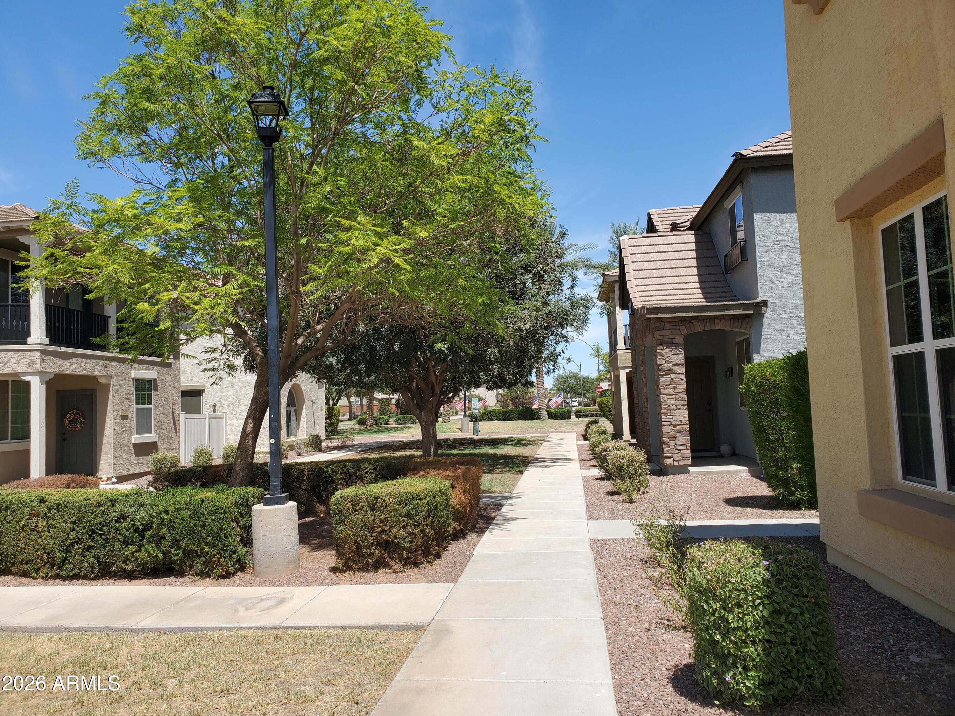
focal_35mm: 26
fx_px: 717
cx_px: 478
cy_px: 358
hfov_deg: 67.3
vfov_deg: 53.1
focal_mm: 4.3
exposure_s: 1/1351
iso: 50
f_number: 2.4
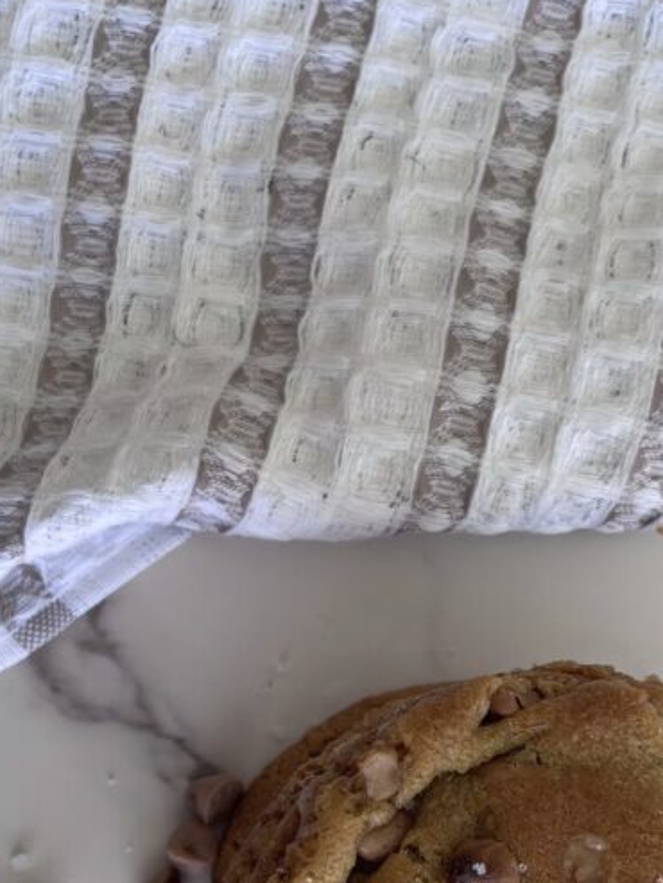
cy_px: 740
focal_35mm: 54
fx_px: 1378
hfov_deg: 27.0
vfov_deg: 34.2
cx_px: 349
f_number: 1.6
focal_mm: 5.1
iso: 50
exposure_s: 1/121
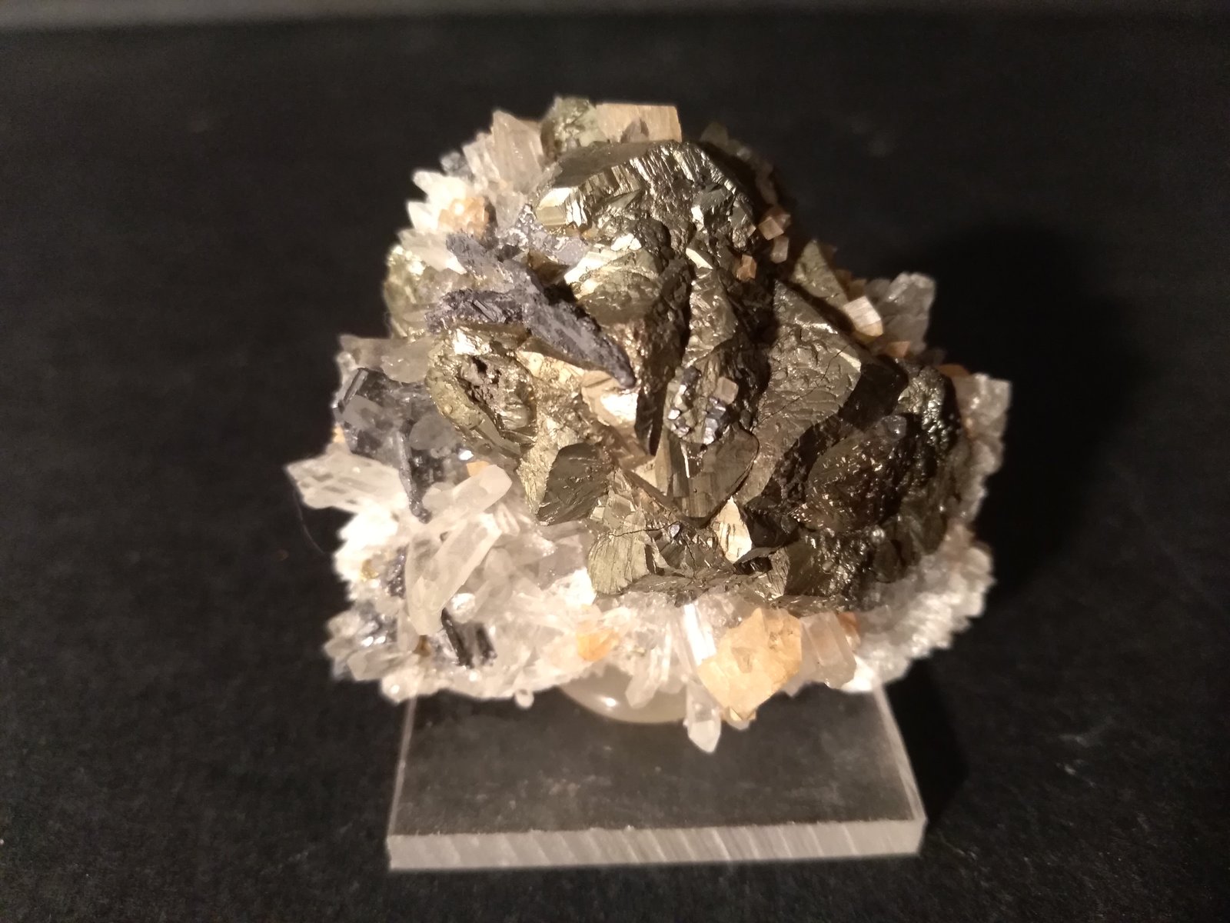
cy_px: 462
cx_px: 615
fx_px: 924
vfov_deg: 53.1
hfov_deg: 67.3
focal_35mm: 26
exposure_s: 1/33.3
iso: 583
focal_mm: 3.54
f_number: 2
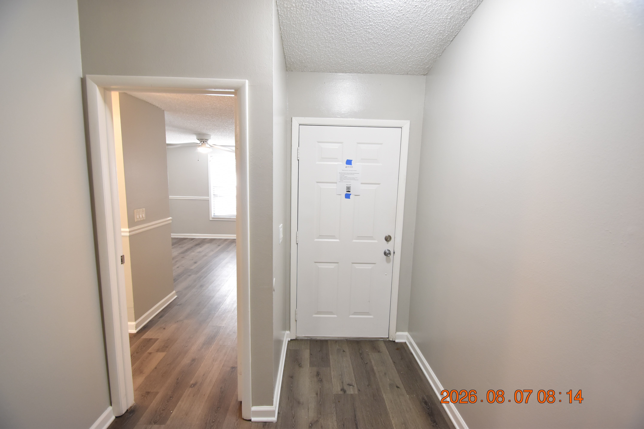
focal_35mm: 15
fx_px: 268
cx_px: 322
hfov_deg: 100.4
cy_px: 214
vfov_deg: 77.3
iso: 800
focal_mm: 10
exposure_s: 1/20
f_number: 3.5
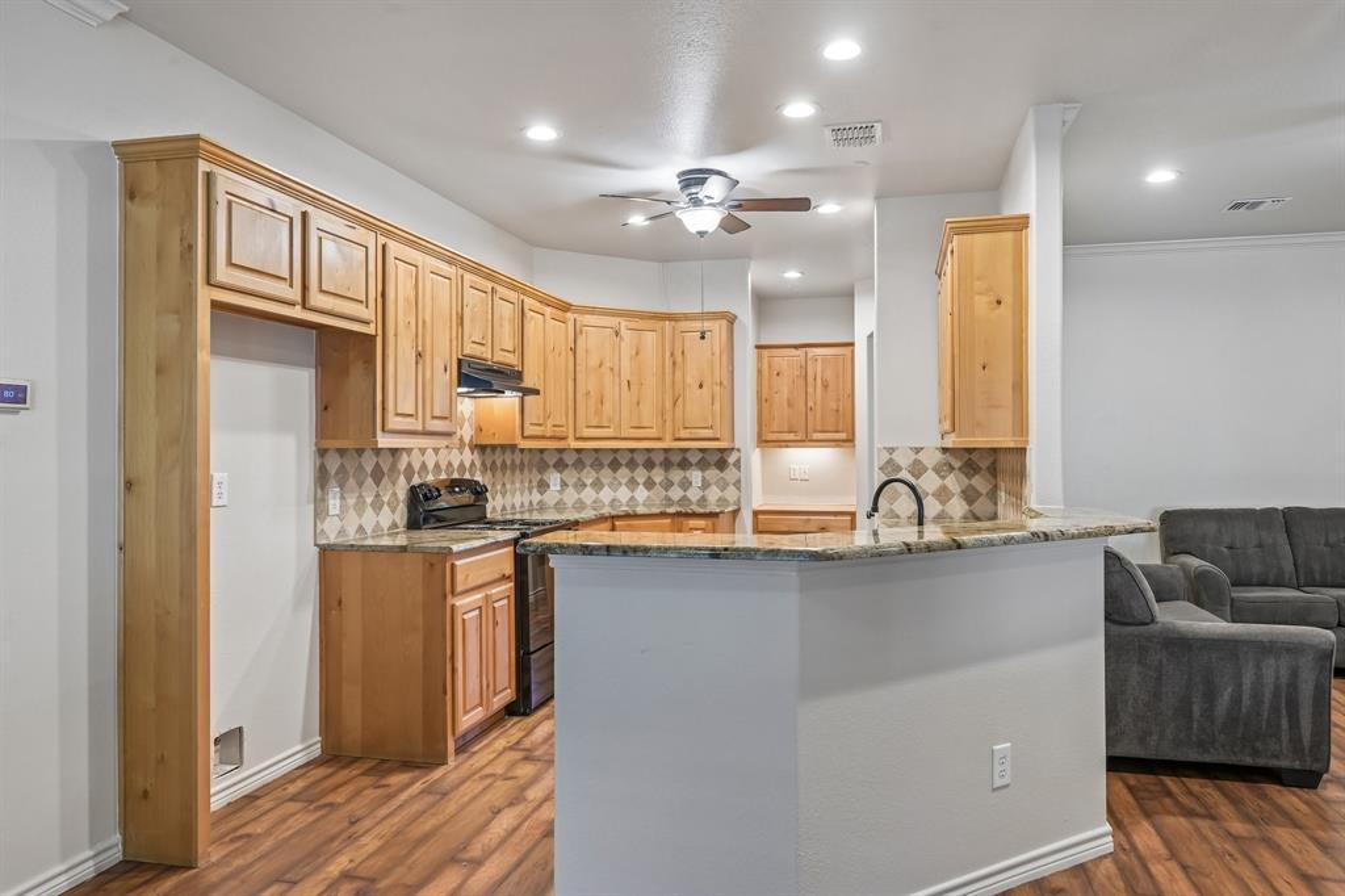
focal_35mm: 22
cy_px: 448
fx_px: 840
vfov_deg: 56.1
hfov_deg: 77.3
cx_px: 672
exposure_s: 1/5
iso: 400
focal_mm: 22.5
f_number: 8
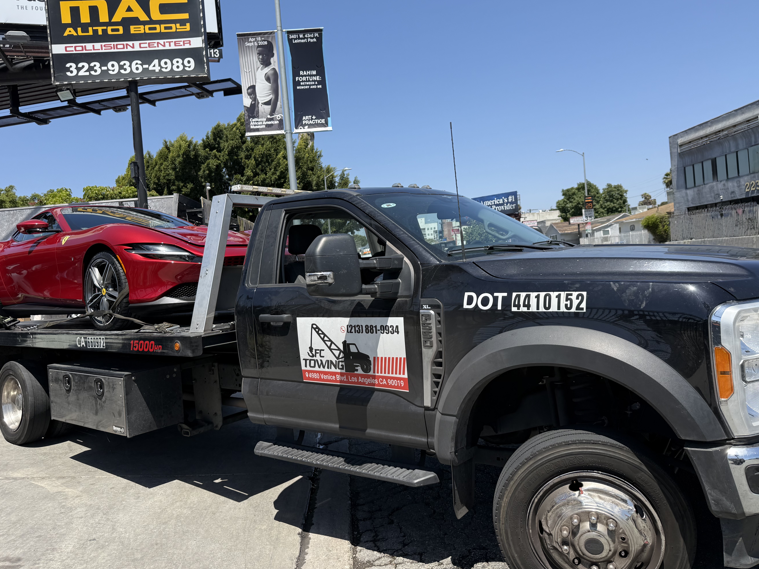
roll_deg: +4.6
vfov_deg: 53.0
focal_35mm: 26
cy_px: 266
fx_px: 570
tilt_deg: -0.4
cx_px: 376
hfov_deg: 67.3
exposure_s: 1/3584
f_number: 1.78
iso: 80
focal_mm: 6.76
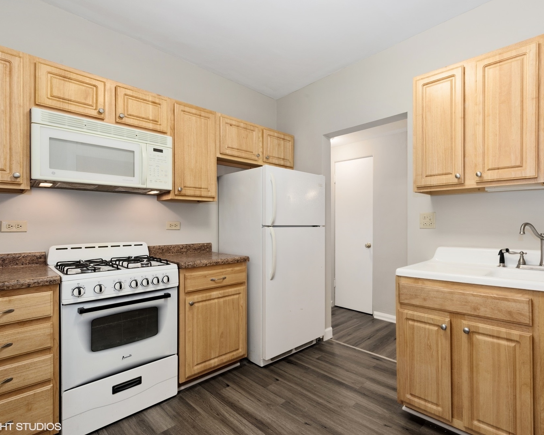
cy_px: 216
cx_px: 305
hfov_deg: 89.2
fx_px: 274
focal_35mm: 17
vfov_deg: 77.0
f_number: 11
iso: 200
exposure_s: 1/4
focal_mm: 15
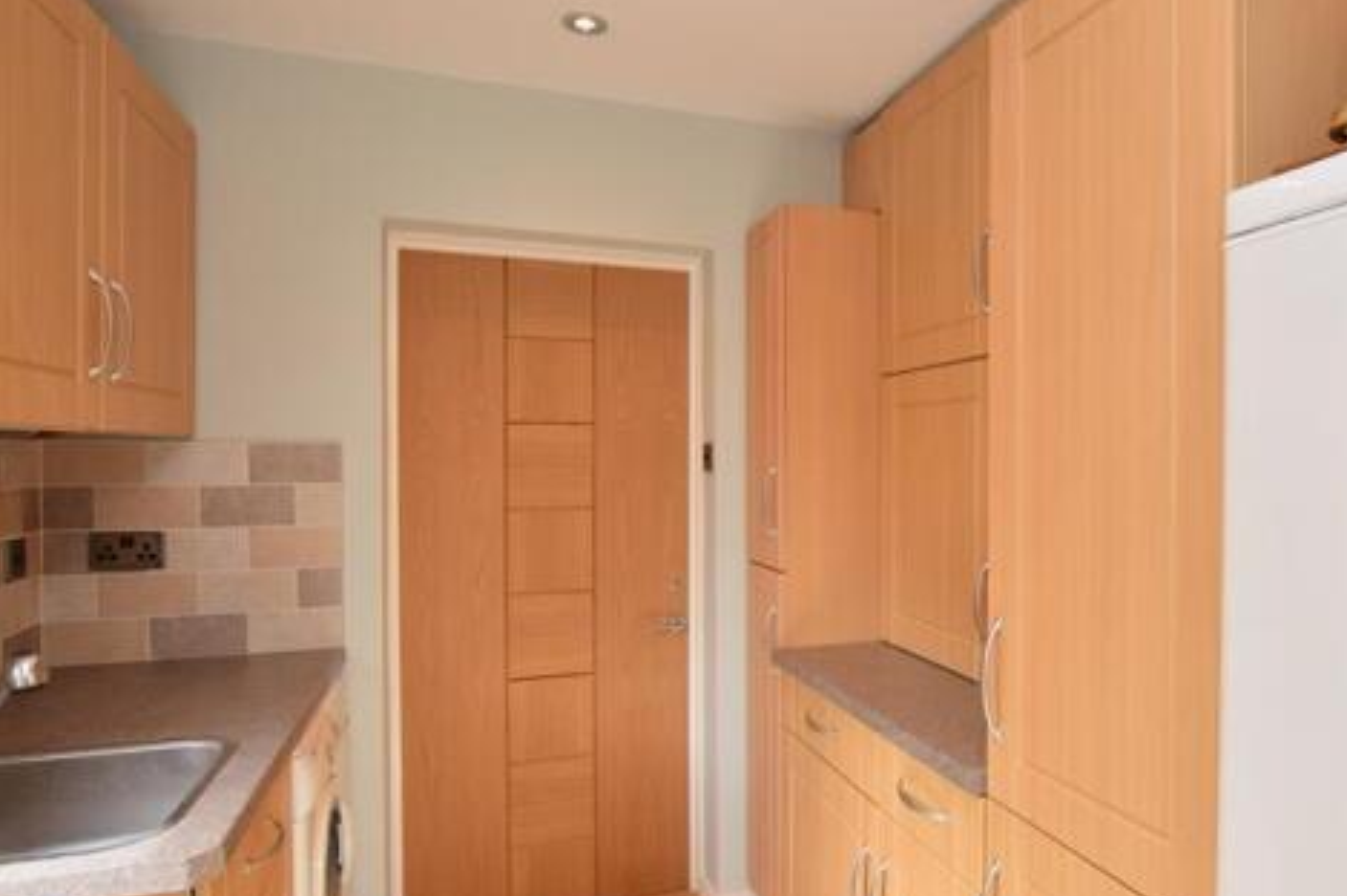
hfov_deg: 79.7
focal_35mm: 21
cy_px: 464
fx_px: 785
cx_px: 847
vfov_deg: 59.4
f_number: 5
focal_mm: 10
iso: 200
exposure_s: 1/60
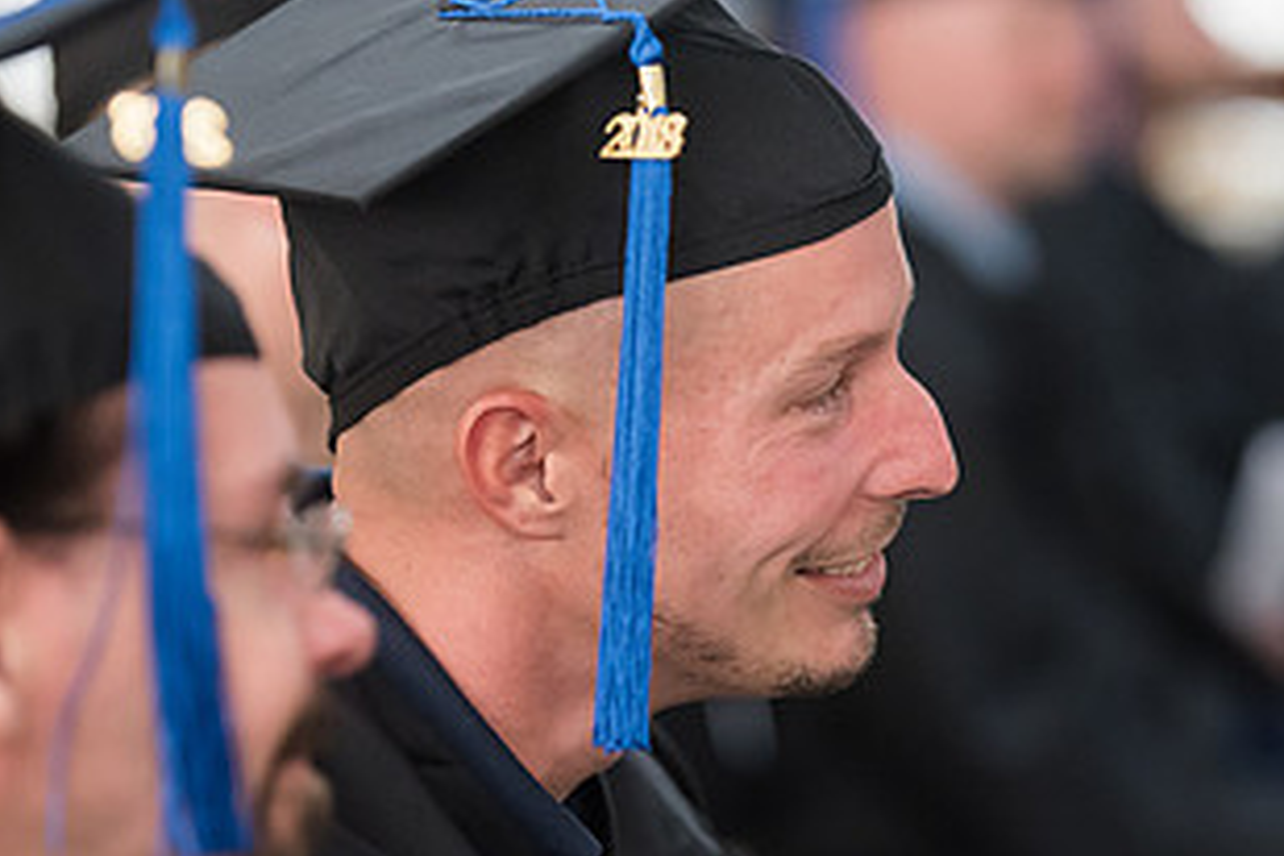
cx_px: 827
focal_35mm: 235
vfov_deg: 5.8
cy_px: 634
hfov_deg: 8.8
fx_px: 8381
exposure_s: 1/200
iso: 2500
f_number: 2.8
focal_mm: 125
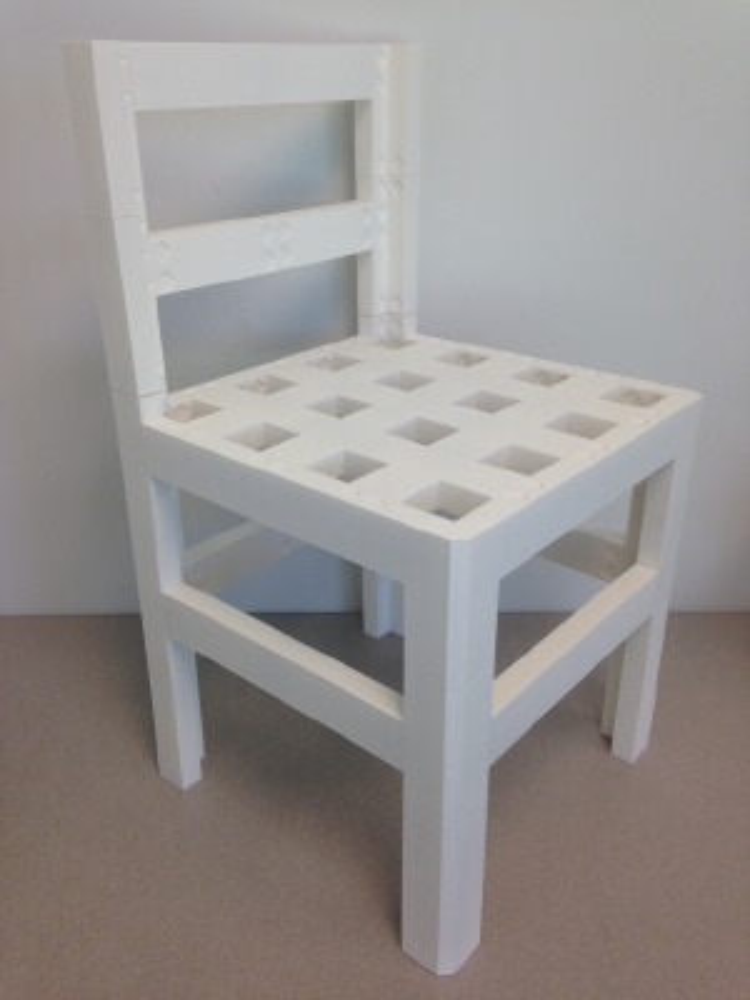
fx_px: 953
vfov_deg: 55.4
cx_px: 375
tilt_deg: -23.3
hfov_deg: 42.9
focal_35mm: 33
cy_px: 500
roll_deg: +0.4
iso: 50
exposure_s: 1/60
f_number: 2.4
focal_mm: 4.12
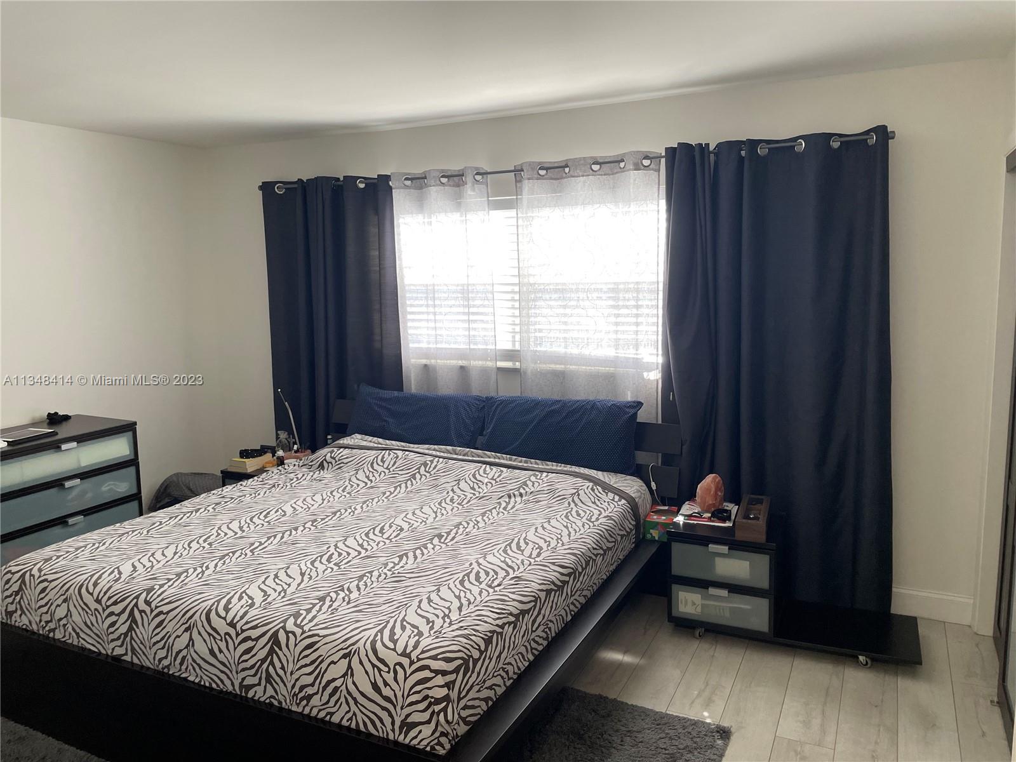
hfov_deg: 67.3
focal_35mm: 26
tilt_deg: -8.3
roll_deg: +1.3
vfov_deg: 53.1
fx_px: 763
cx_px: 508
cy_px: 381
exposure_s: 1/120
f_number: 1.6
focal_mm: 4.2
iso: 125
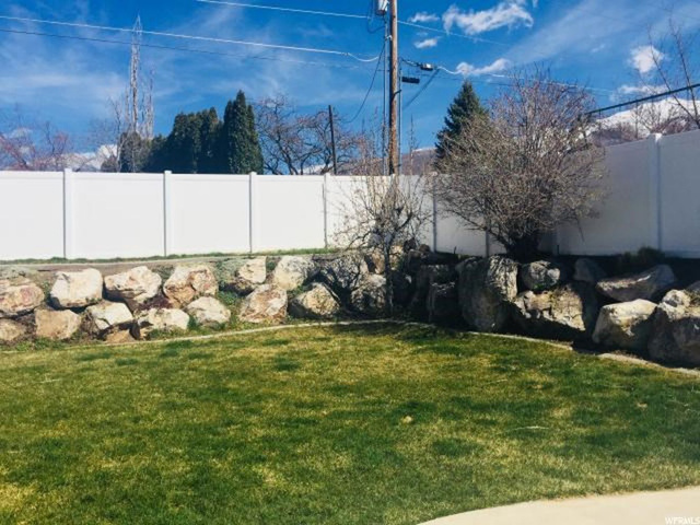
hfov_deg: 61.7
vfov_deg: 48.2
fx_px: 586
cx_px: 350
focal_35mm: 29
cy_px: 262
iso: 32
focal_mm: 4.15
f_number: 2.2
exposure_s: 1/4950
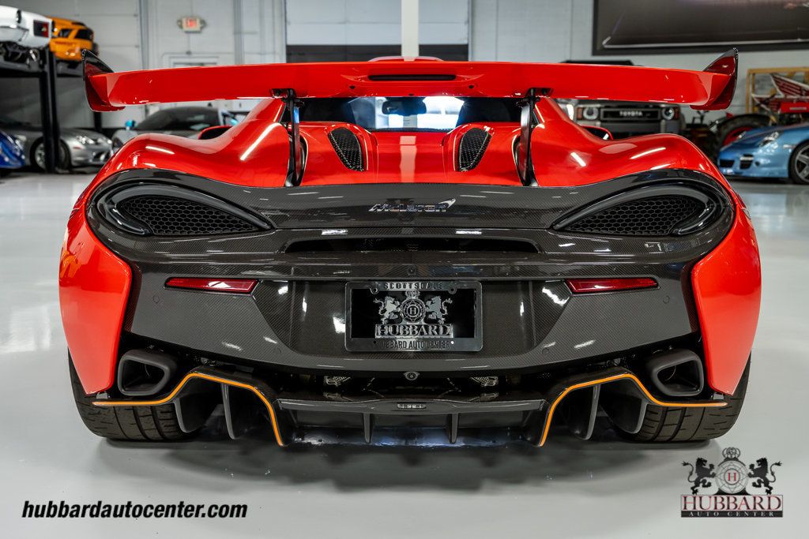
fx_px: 948
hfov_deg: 46.2
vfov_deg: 31.8
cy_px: 270
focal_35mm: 42
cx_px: 404
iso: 800
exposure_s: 1/60
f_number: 5
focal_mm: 42
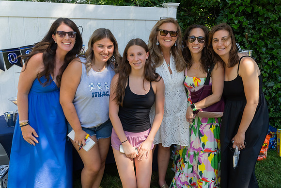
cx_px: 140
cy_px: 94
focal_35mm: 32
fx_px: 246
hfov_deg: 59.5
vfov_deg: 41.7
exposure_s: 1/400
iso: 640
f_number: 6.3
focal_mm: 21
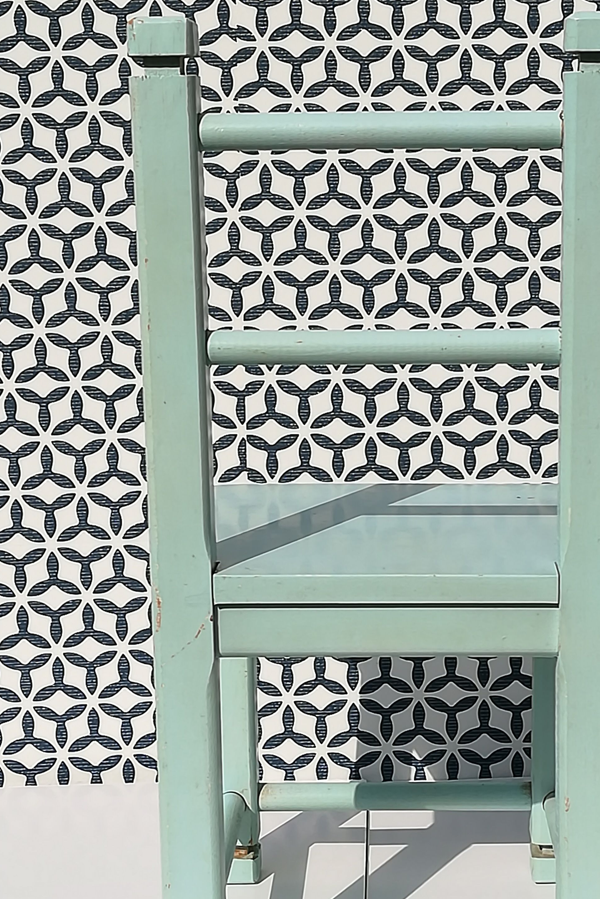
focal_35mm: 76
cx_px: 377
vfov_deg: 26.6
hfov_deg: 17.9
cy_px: 535
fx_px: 1900
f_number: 2.2
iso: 50
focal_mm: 3.83
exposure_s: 1/2985
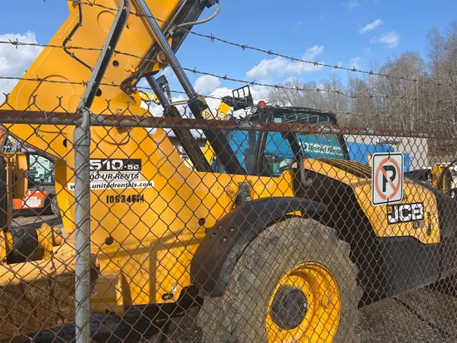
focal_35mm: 26
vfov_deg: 53.1
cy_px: 172
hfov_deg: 67.3
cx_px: 228
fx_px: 343
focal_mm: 5.1
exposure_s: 1/2755
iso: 50
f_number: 1.6
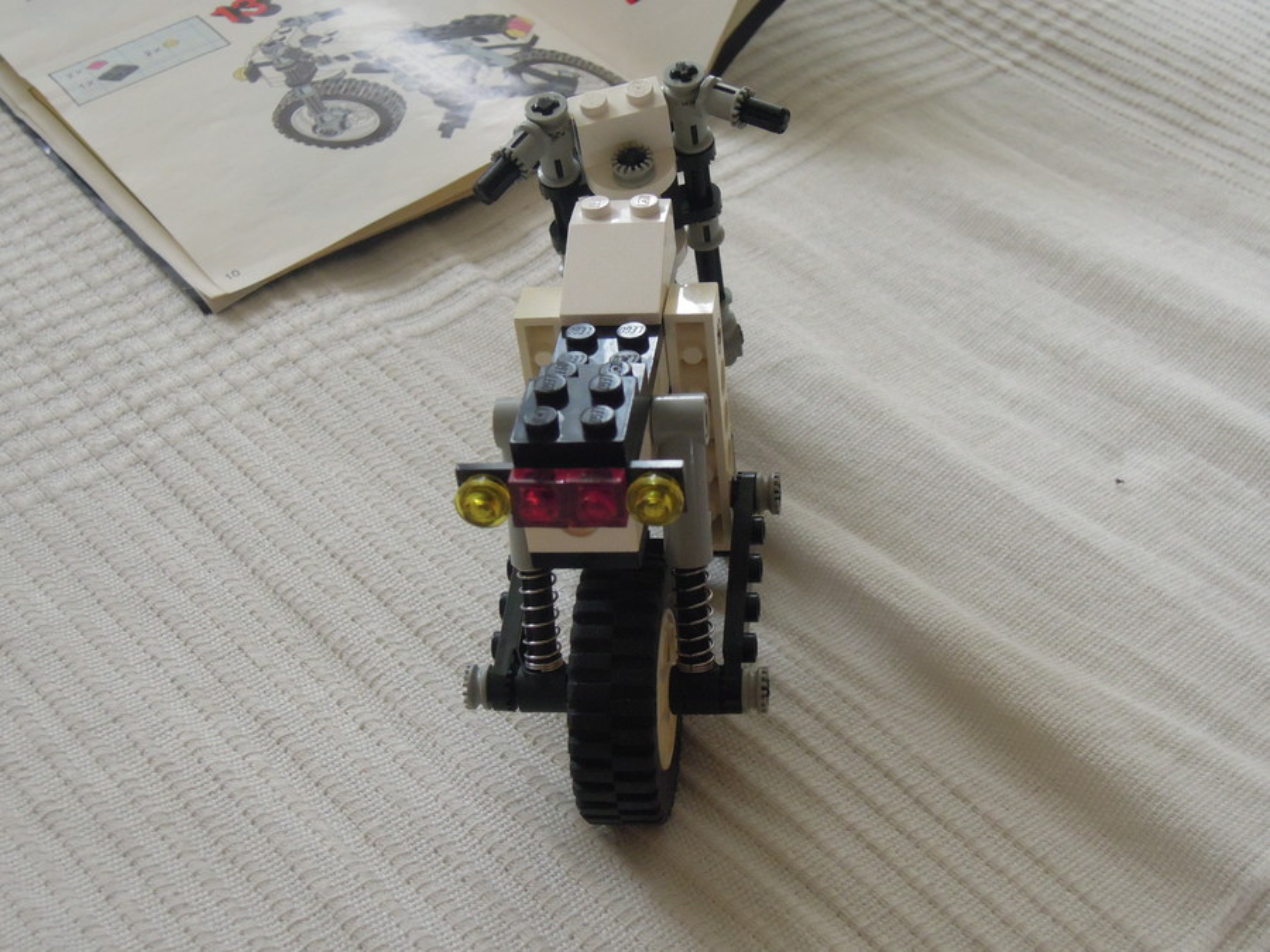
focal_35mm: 50
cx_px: 635
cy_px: 476
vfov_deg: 29.1
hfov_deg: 38.2
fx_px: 1834
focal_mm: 9
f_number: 3.7
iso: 800
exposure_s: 1/40
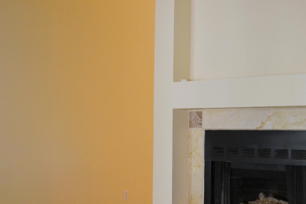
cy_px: 119
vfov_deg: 21.2
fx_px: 544
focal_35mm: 64
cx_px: 172
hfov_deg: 31.4
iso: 400
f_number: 3.5
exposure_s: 1/50
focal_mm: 20
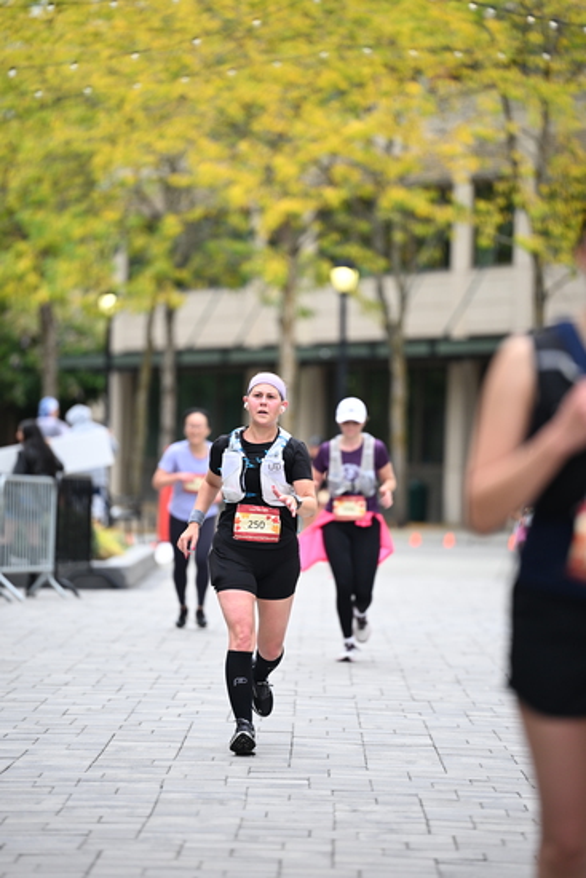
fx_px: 4636
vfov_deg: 10.8
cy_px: 439
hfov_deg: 7.2
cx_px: 293
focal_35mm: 190
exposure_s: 1/1600
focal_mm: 190
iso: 640
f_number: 2.8
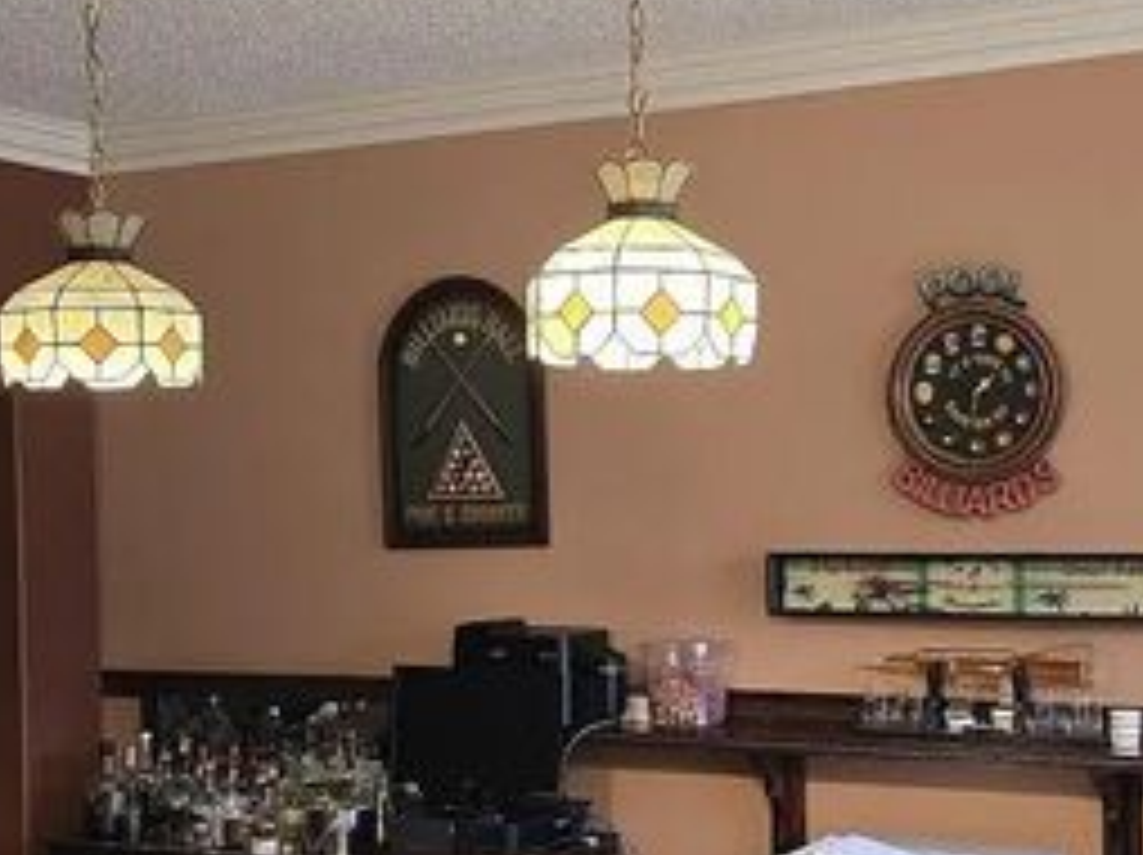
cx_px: 698
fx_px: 1913
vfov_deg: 25.0
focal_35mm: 58
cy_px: 580
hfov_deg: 33.1
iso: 500
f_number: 1.7
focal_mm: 6.3
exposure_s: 1/60
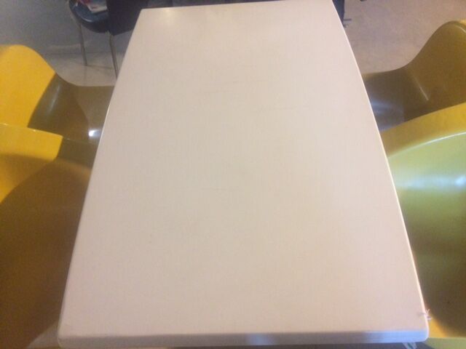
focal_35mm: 29
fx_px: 390
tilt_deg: -52.1
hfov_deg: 61.7
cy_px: 174
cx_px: 233
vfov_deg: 48.2
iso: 320
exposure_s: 1/33
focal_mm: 4.15
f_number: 2.2
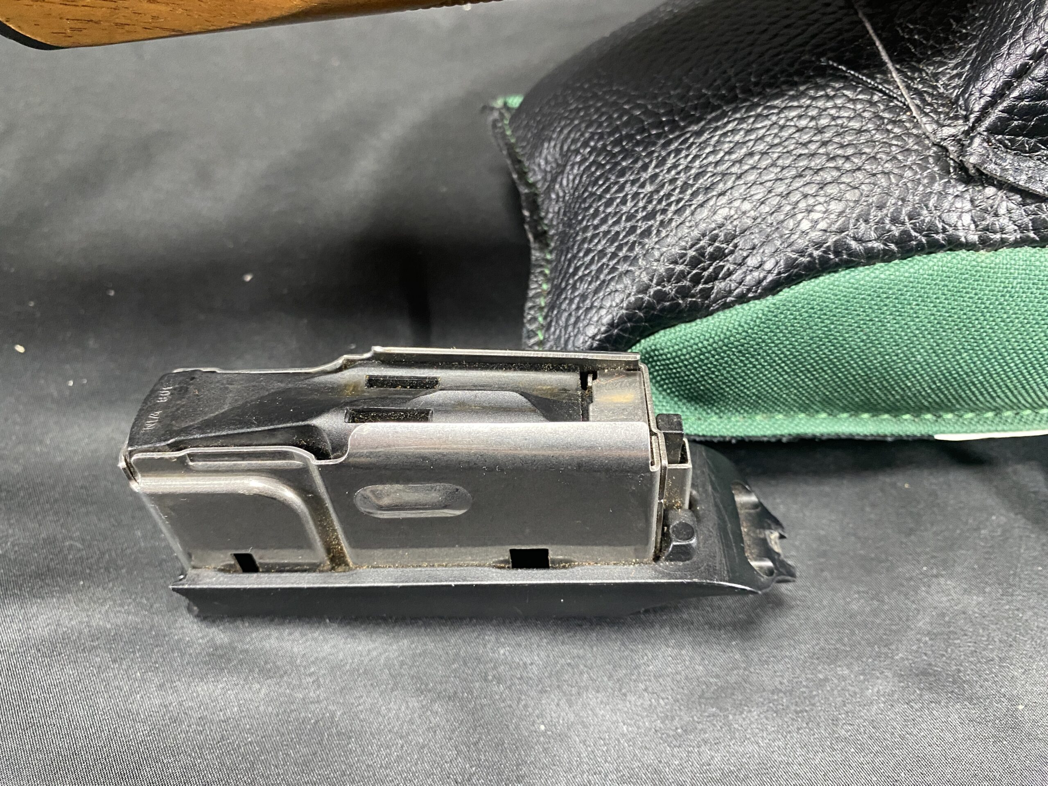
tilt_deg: -51.5
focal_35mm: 26
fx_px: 787
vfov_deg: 53.1
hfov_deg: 67.3
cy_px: 393
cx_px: 524
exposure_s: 1/60
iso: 500
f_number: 1.8
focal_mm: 4.25
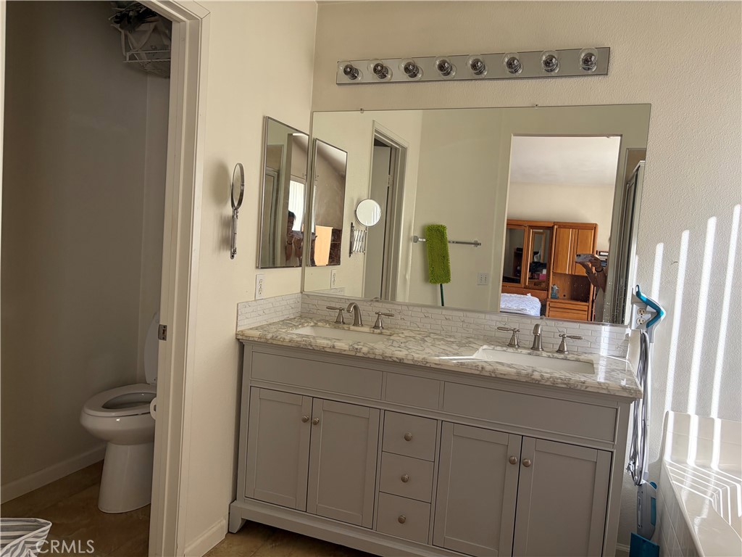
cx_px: 371
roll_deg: -4.0
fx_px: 557
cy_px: 278
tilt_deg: -2.9
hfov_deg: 67.3
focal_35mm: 26
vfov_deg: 53.1
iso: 100
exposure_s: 1/198
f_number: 1.6
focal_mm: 5.96
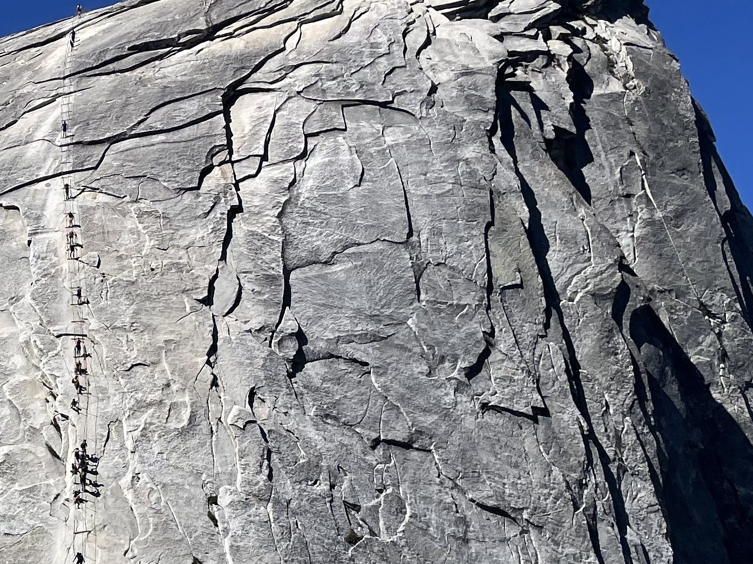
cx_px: -37
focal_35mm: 74
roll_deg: +0.3
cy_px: 536
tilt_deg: +5.7
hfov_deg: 24.8
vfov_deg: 19.4
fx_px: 1609
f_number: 1.6
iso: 32
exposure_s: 1/6494
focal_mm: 4.2
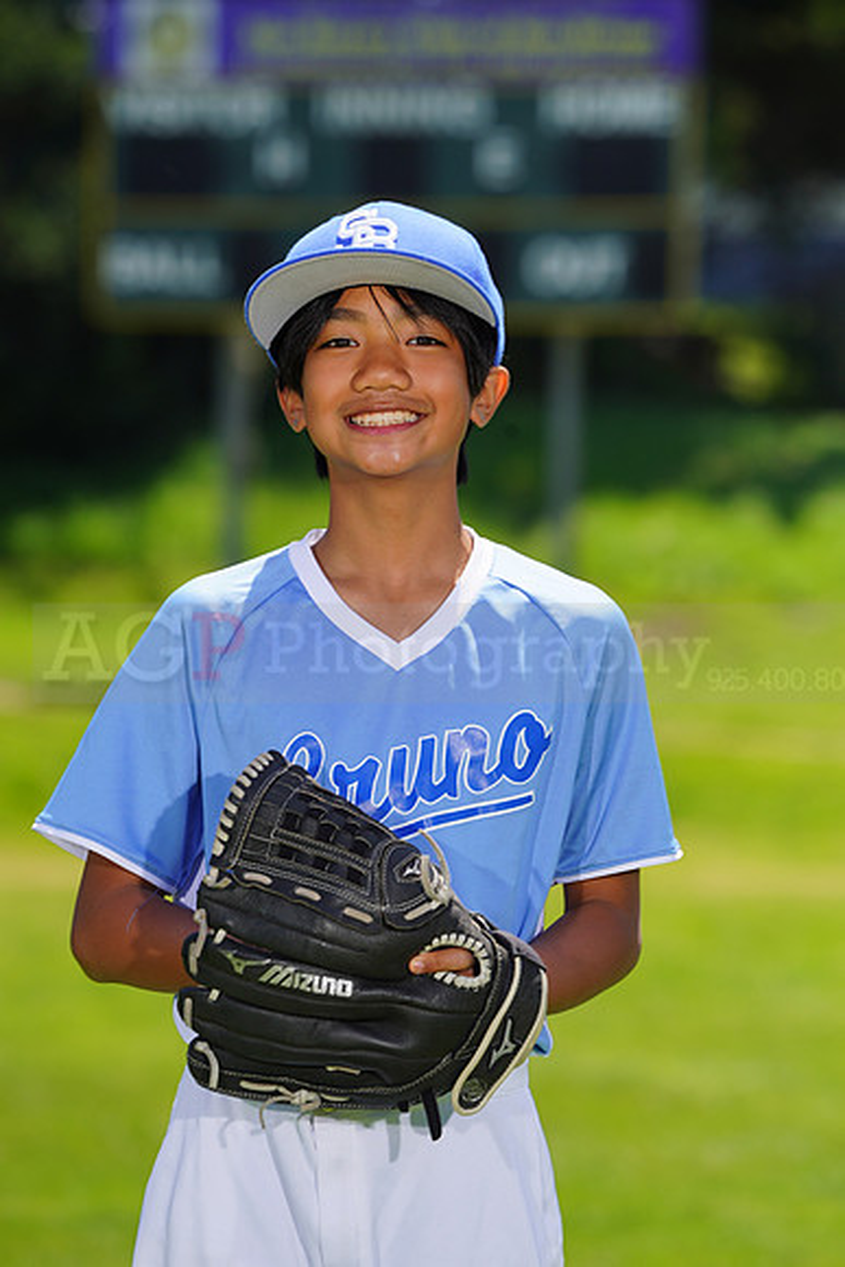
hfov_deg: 5.0
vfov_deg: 7.5
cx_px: 422
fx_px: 9641
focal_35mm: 274
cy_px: 634
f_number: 8
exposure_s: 1/250
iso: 100
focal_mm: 274
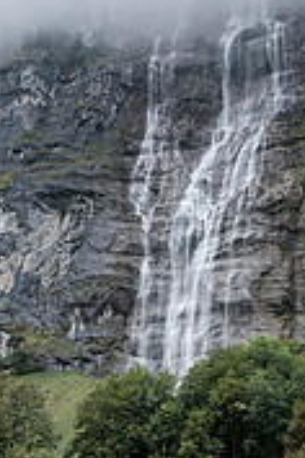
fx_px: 775
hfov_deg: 22.1
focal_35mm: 61
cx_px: 215
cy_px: 153
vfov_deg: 32.6
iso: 320
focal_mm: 16
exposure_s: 1/280
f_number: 4.5
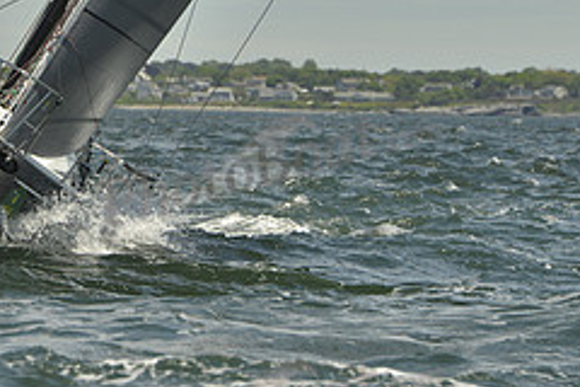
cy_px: 74
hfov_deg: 4.5
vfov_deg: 3.0
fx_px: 7394
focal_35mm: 459
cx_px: -22
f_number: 9
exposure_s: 1/1600
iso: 280
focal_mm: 190
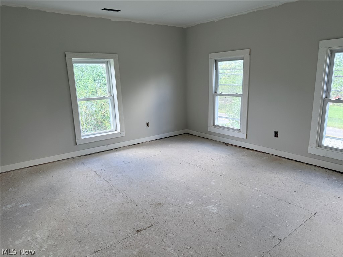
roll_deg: +2.8
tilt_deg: -11.6
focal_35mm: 24
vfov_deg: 56.8
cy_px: 128
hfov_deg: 71.6
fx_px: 238
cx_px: 172
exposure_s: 1/183
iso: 64
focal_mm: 6.76
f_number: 1.78
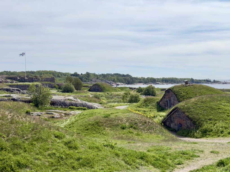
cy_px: 86
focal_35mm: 42
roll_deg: -0.2
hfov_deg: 44.8
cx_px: 115
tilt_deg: -1.2
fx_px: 279
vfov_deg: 34.3
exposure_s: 1/9615
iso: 64
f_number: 1.78
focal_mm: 6.76
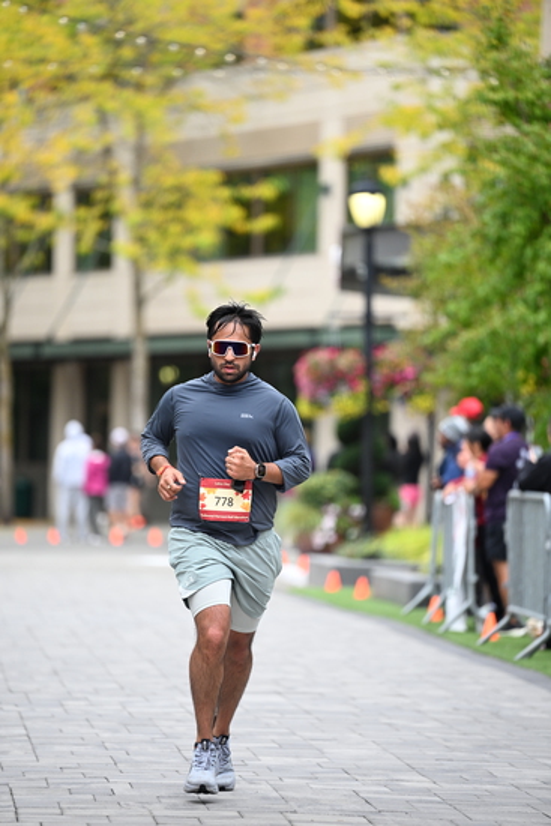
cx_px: 276
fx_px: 4474
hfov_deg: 7.0
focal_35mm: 195
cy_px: 413
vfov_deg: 10.5
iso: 800
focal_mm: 195
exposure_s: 1/1600
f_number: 2.8
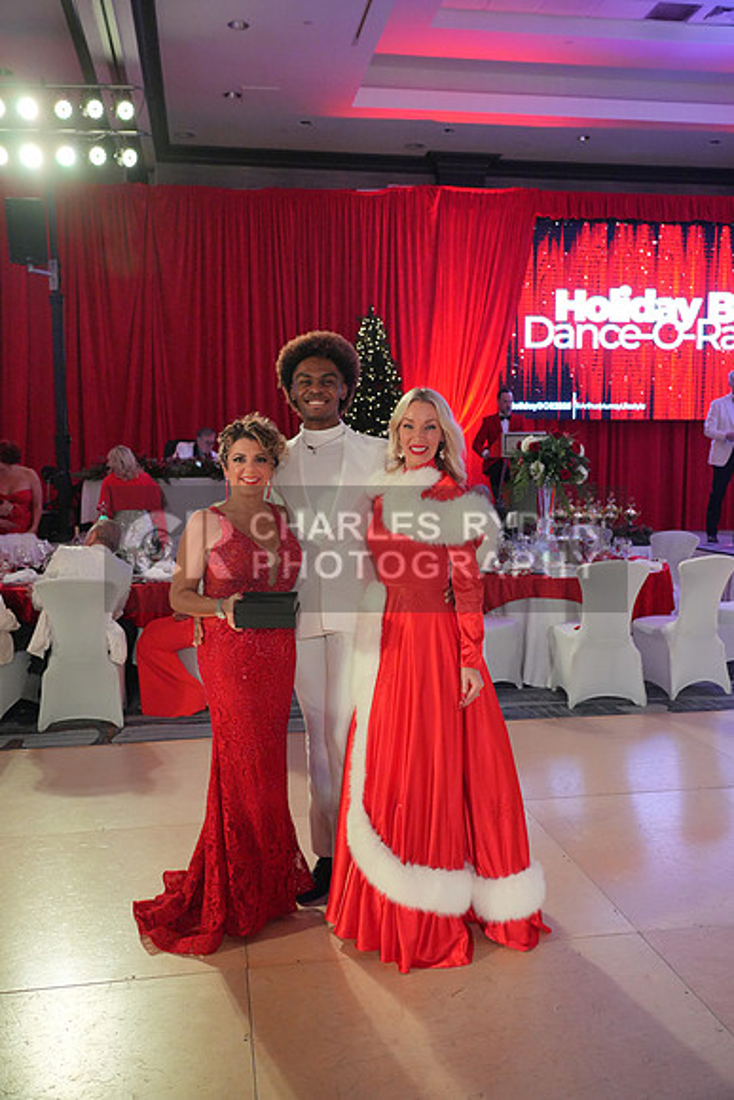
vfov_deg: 61.9
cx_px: 367
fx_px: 917
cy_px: 550
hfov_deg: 43.6
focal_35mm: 30
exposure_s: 1/400
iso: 5000
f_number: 4
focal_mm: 30
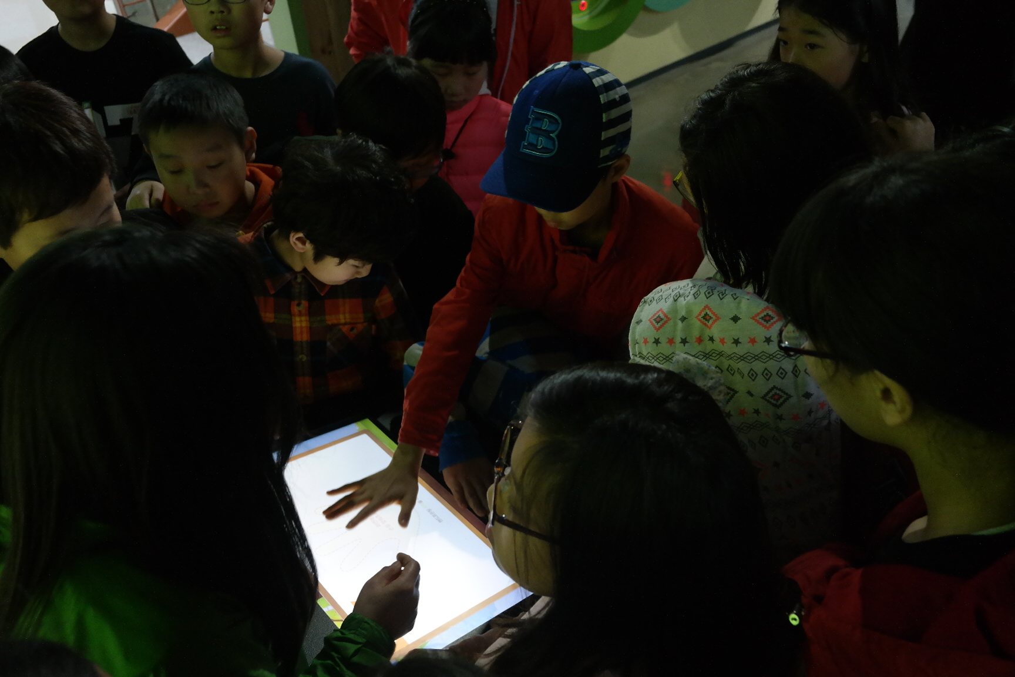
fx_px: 846
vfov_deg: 43.6
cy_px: 338
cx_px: 508
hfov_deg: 61.9
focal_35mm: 30
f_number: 3.5
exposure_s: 1/40
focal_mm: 20
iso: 1600
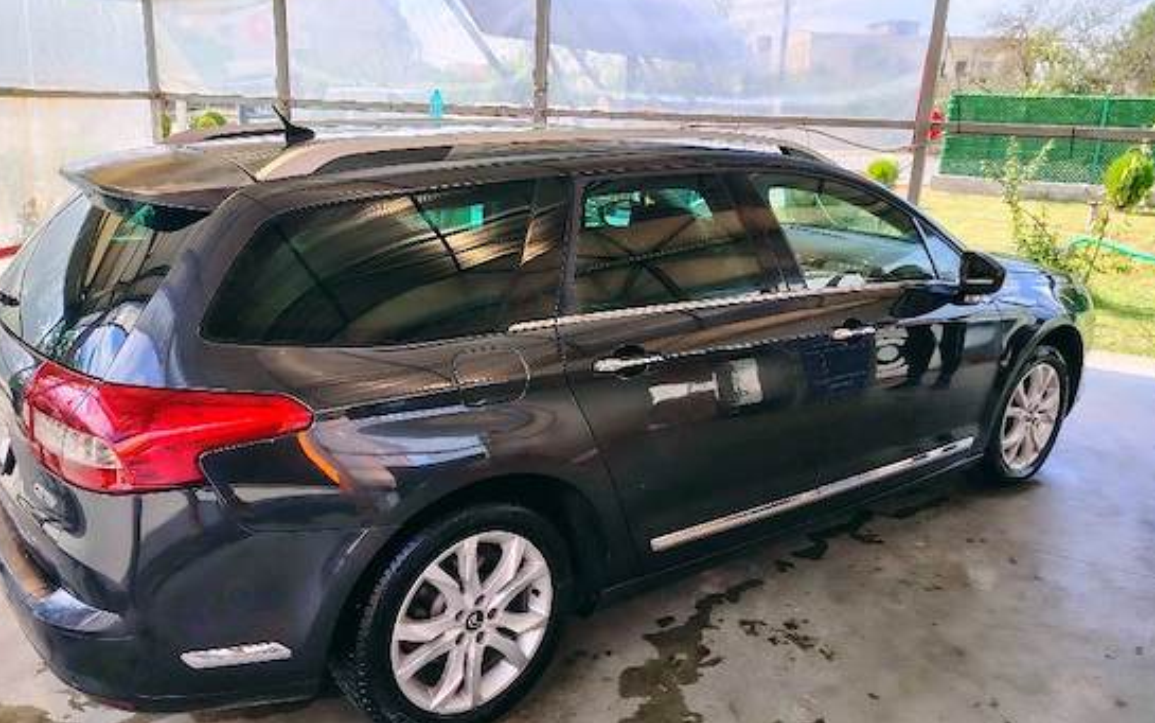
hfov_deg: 66.4
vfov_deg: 44.6
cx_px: 534
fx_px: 882
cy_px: 356
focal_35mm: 28
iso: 100
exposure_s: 1/278
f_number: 1.75
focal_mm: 5.25
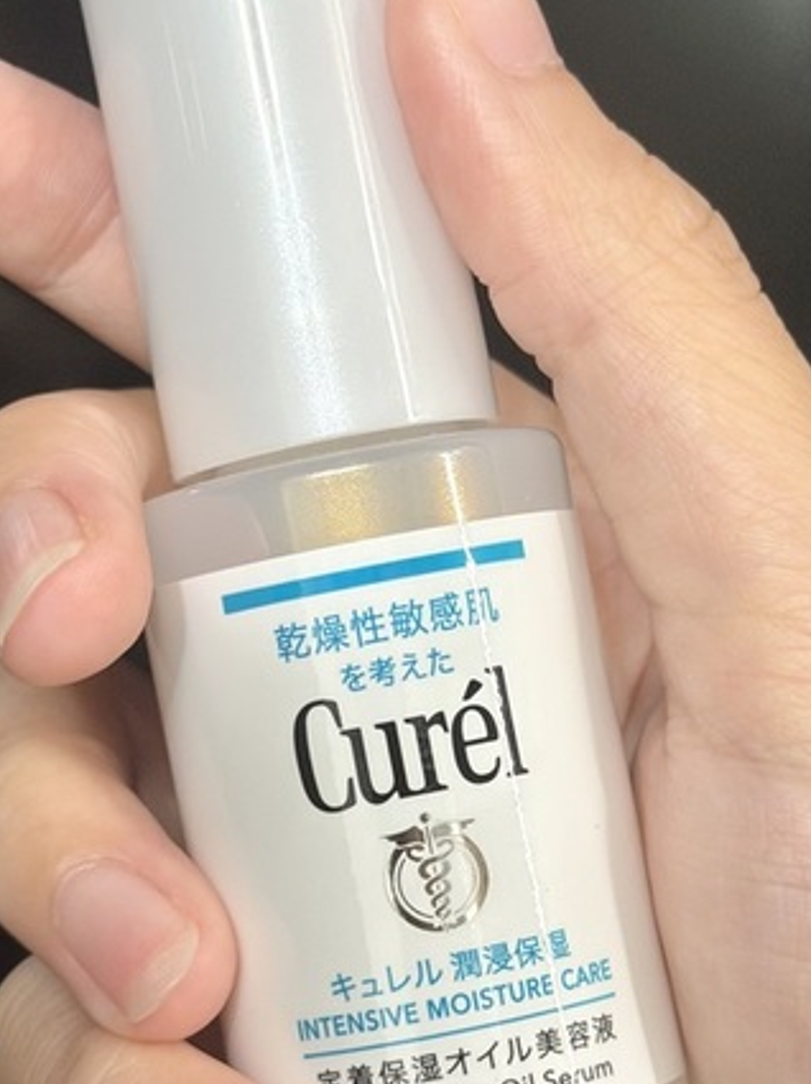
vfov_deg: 20.0
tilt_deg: -16.4
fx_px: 3066
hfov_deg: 15.1
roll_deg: +9.8
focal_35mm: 98
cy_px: 639
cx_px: 436
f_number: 1.78
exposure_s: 1/60
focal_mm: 6.76
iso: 250
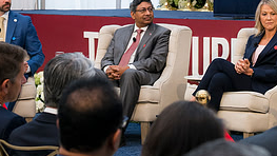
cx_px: 251
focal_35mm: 173
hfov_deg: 12.3
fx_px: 1271
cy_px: 54
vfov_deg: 7.0
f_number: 4
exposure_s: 1/160
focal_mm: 50
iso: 450
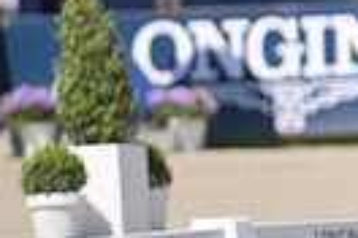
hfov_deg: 1.4
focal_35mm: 1448
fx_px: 14398
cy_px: -142
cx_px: 721
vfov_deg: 0.9
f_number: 5
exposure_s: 1/1250
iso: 250
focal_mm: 330
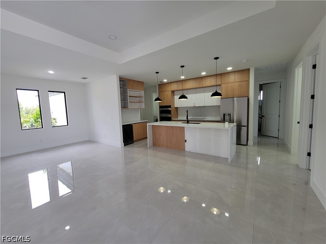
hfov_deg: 106.2
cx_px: 163
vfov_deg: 89.9
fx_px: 122
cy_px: 122
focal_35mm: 13
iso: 100
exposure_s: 1/120
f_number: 2.2
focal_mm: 2.2
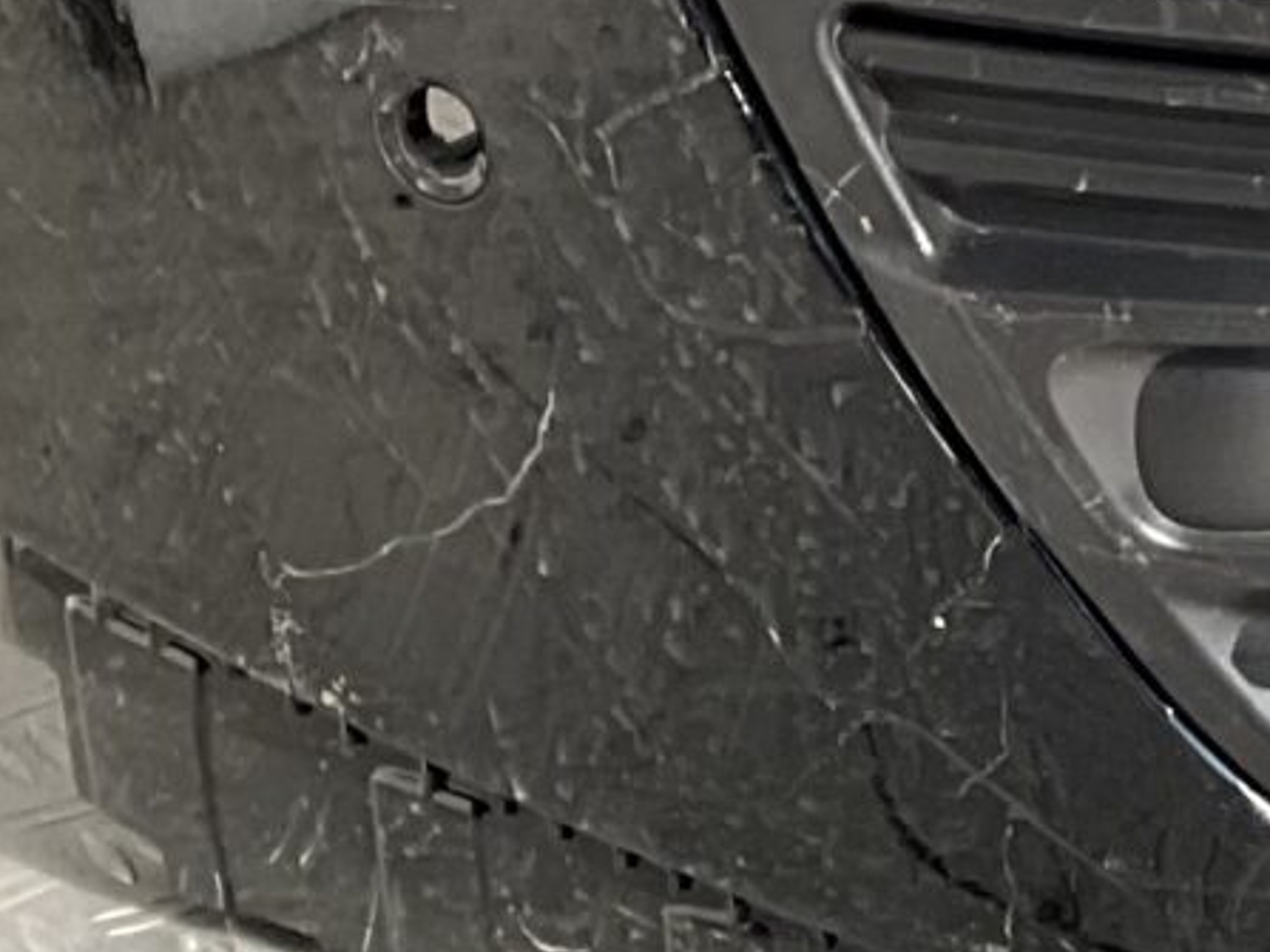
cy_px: -972
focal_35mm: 166
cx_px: 3157
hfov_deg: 10.2
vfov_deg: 8.5
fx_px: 6089
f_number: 1.8
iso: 16
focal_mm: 3
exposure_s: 1/264
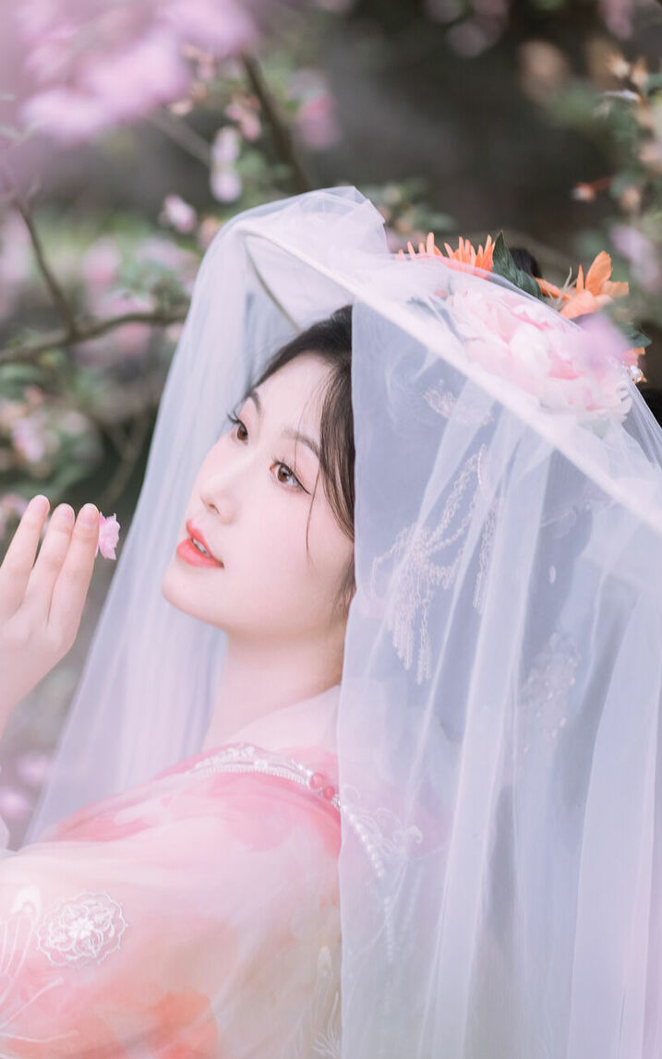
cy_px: 587
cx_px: 182
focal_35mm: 119
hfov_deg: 11.0
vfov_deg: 17.5
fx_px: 3435
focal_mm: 85
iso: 200
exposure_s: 1/160
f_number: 1.8
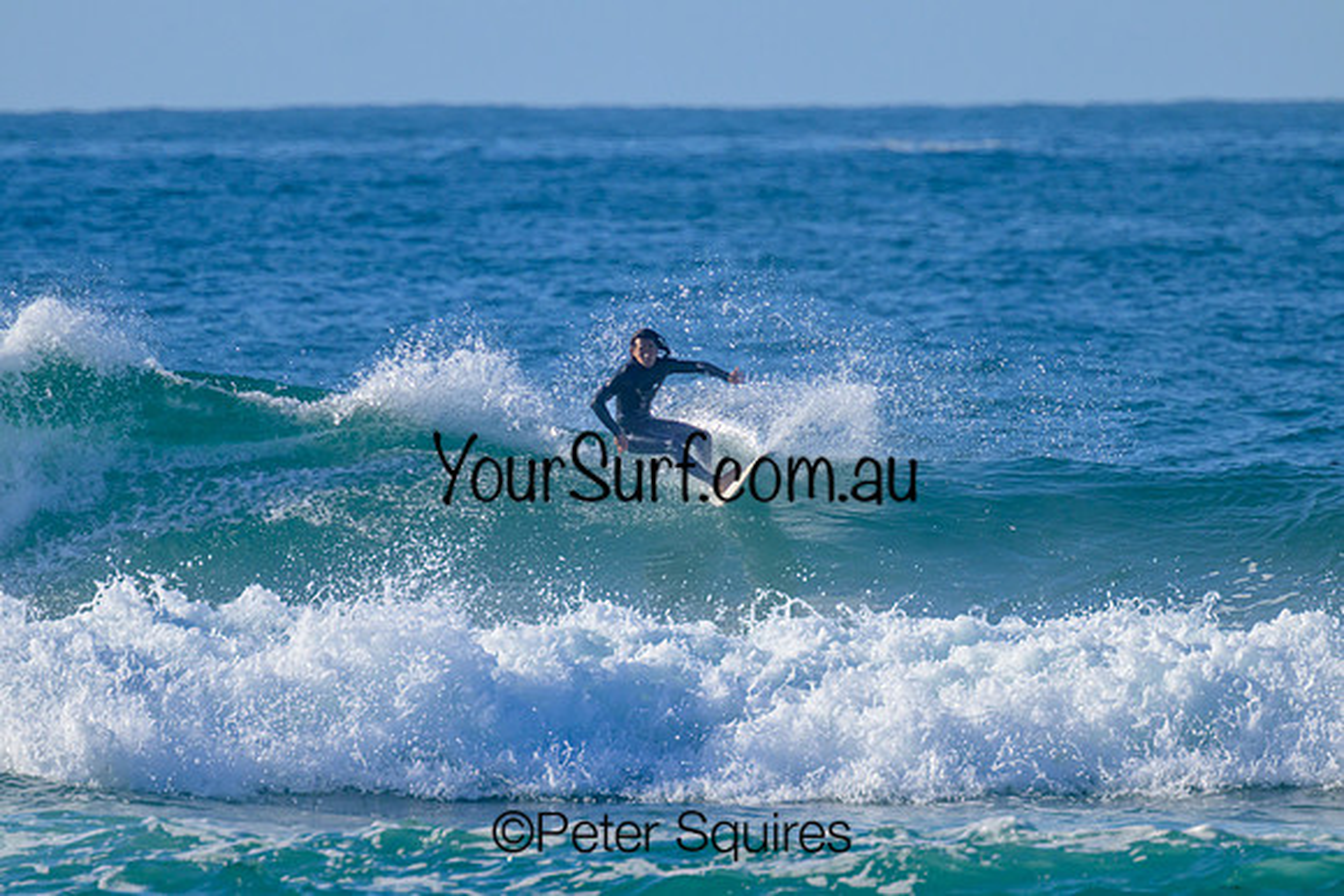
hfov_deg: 2.5
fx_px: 30771
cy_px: 448
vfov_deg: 1.7
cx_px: 672
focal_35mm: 824
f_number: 11
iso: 900
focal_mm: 800
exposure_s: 1/2000
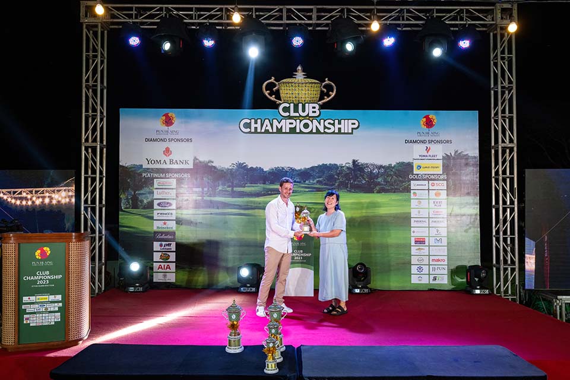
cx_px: 285
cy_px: 190
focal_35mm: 24
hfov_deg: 73.7
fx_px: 380
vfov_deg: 53.1
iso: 900
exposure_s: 1/200
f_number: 6.3
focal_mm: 24
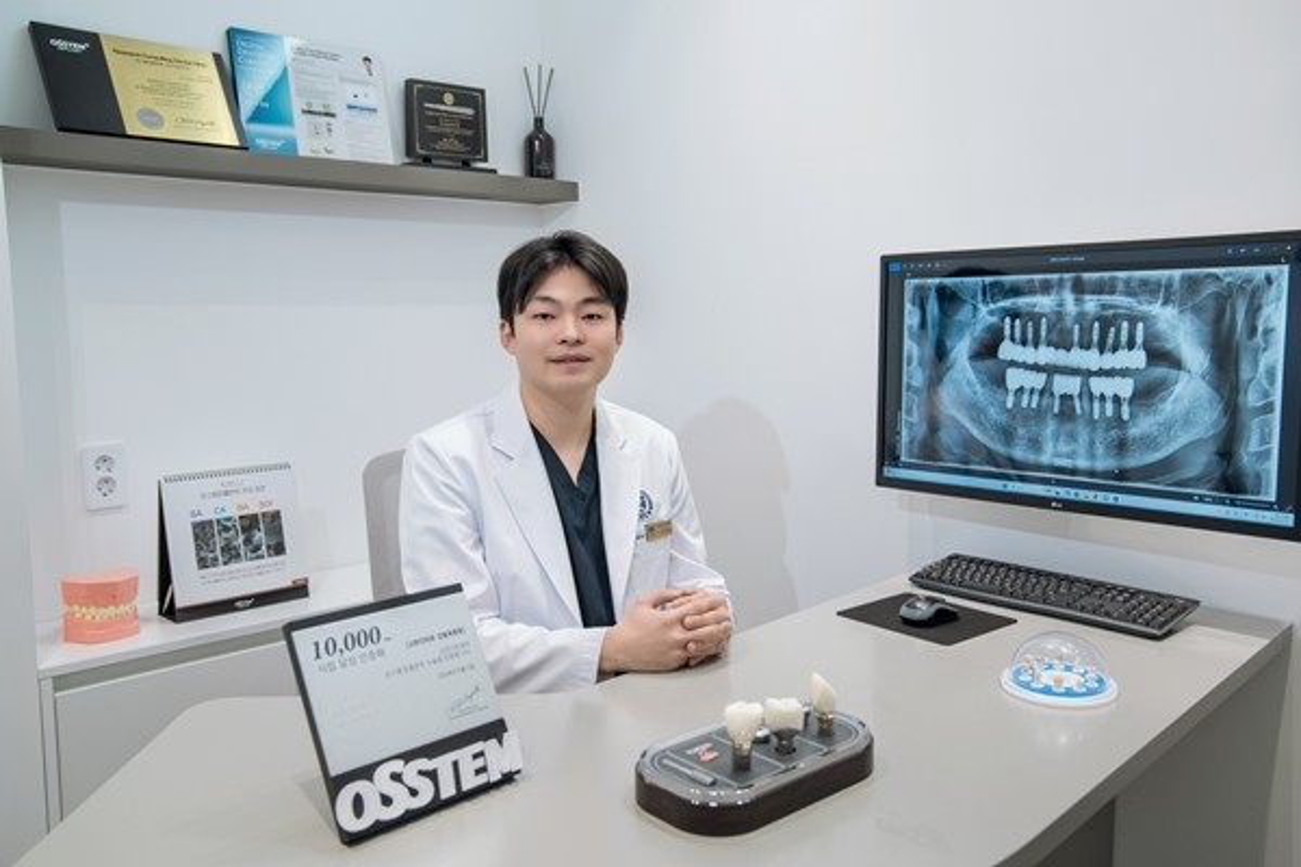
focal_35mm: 30
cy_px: 434
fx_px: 1084
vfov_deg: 43.6
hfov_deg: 61.9
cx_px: 650
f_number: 4
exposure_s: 1/25
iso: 160
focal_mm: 30
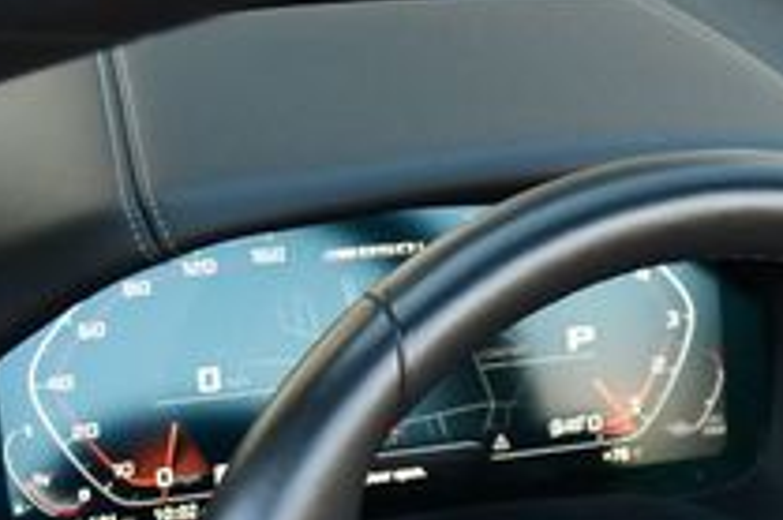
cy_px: 786
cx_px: 877
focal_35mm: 135
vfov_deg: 9.8
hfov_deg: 14.8
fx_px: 2934
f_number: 3.8
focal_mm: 22
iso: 640
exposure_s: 1/250
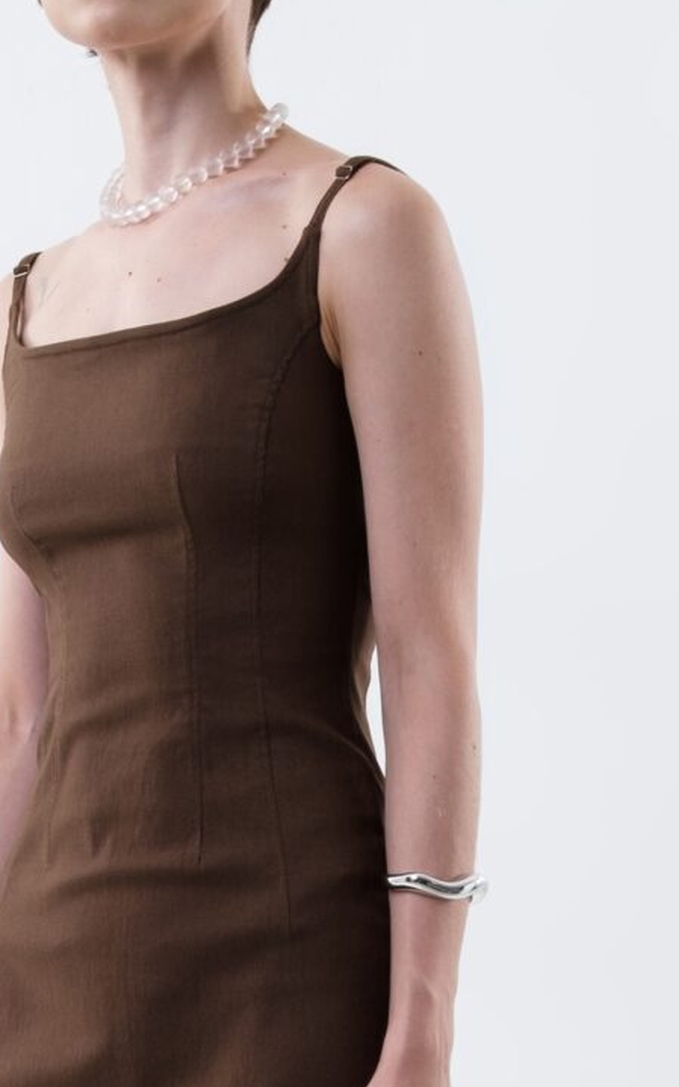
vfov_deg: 16.1
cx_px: 190
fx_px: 3762
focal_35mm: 127
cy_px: 1131
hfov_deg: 10.3
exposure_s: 1/125
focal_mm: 23
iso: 80
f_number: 13
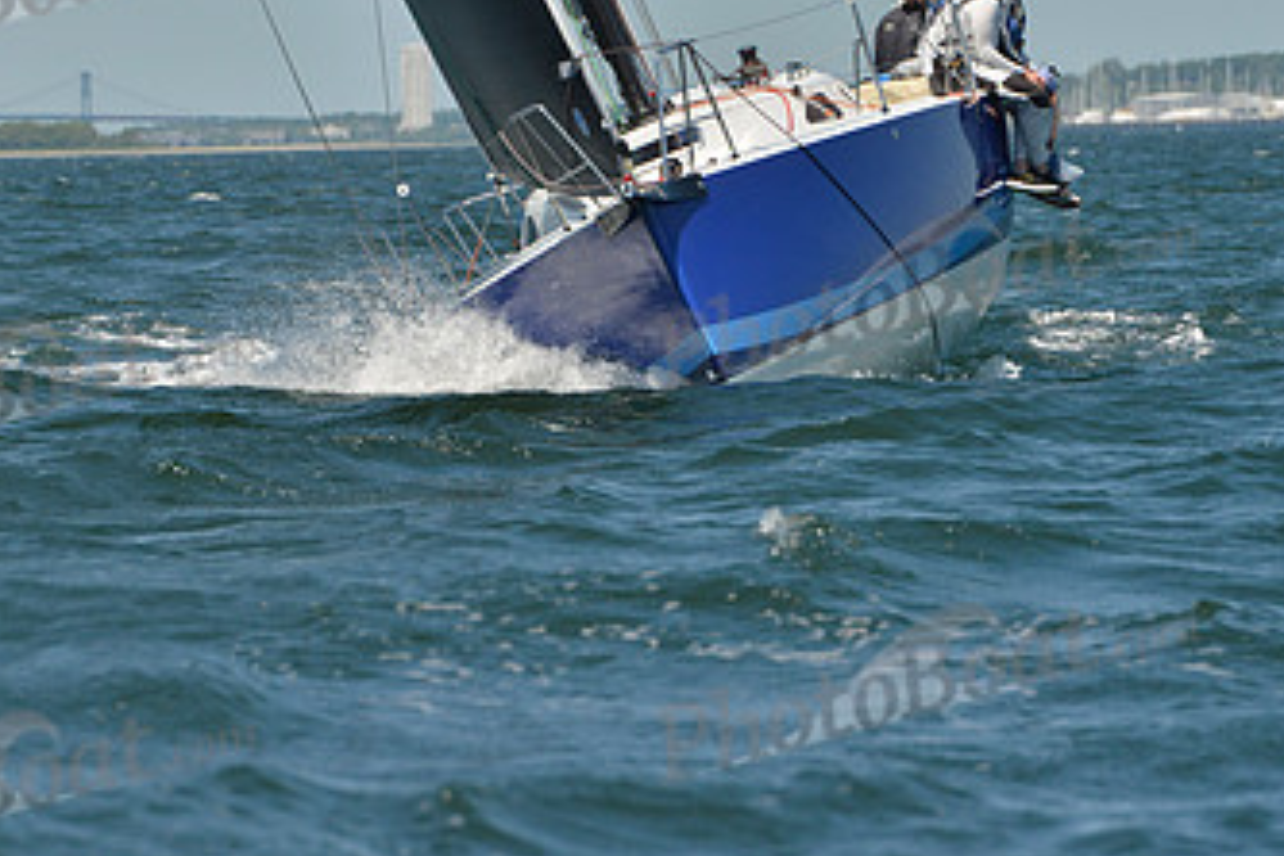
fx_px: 12411
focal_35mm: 348
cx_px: 459
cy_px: 145
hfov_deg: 5.9
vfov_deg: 3.9
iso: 280
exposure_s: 1/1250
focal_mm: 200
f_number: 8
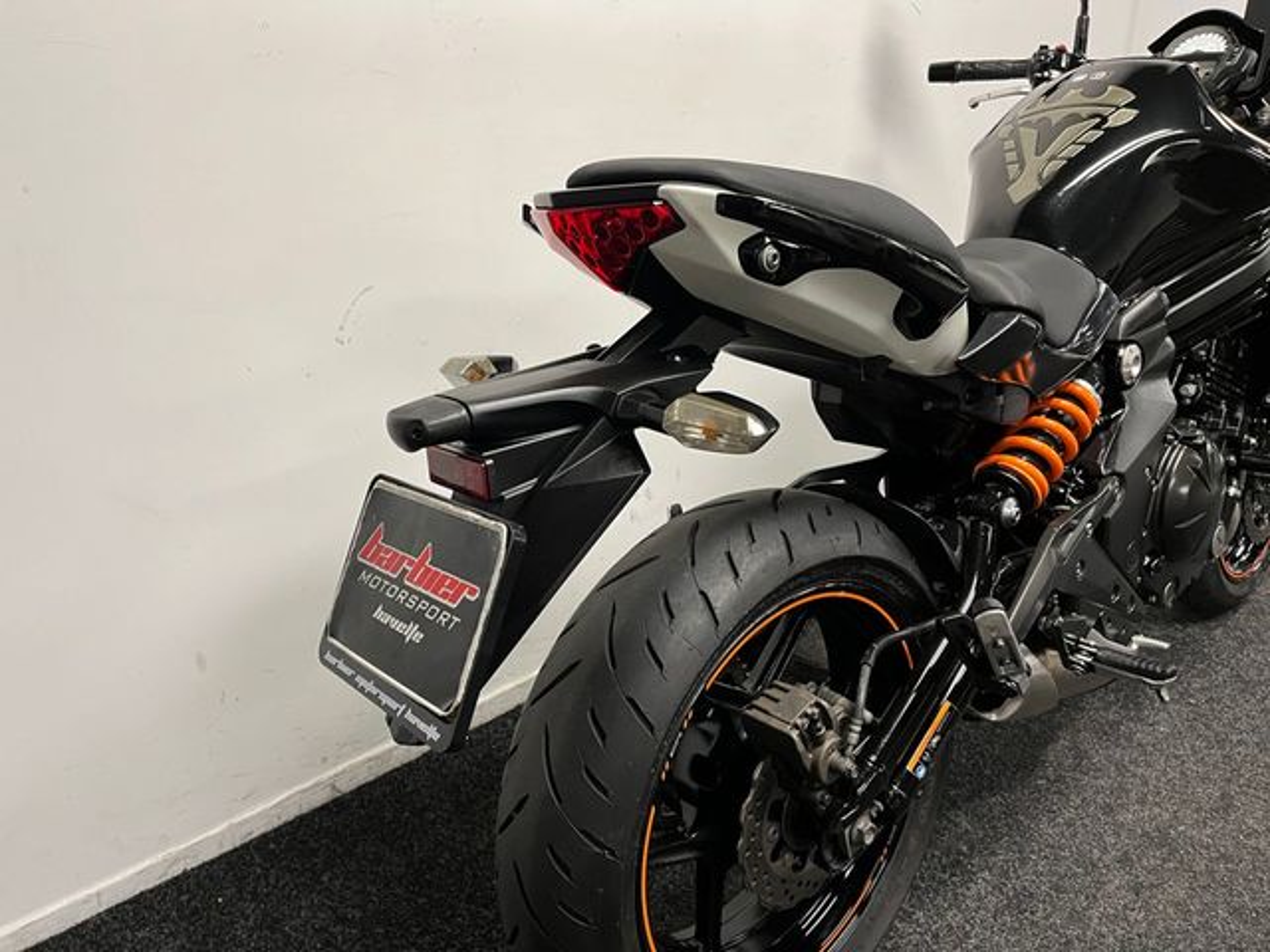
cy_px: 476
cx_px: 635
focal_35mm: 26
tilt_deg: -22.2
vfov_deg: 53.1
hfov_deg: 67.3
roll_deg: +0.6
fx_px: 954
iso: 125
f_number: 1.6
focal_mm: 5.1
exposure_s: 1/50
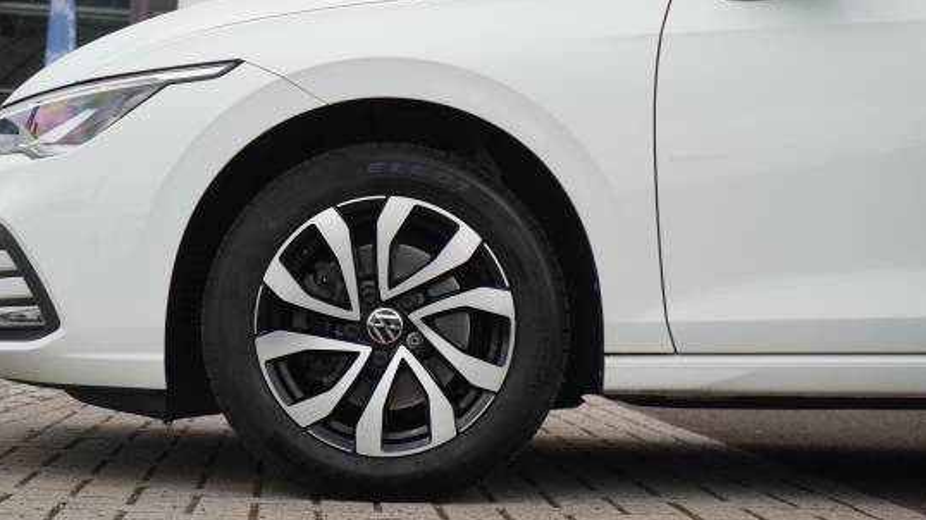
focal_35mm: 86
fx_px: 2111
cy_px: 253
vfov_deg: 14.0
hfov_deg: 24.7
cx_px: 398
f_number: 5.6
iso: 100
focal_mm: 46
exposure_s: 1/160
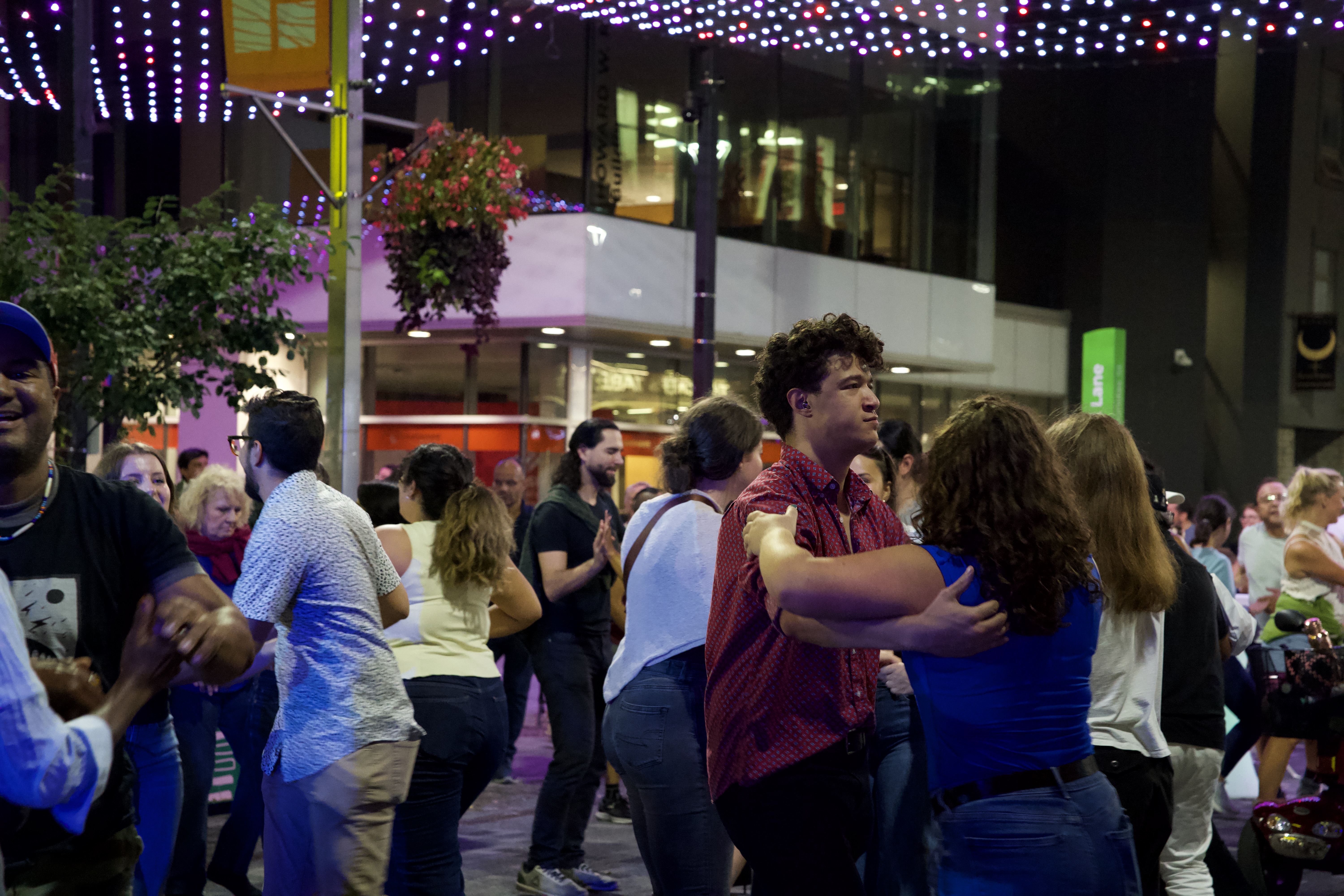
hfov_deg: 28.8
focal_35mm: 70
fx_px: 2613
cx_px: 672
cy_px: 448
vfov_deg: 19.5
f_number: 5.6
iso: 12800
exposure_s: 1/80
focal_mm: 70
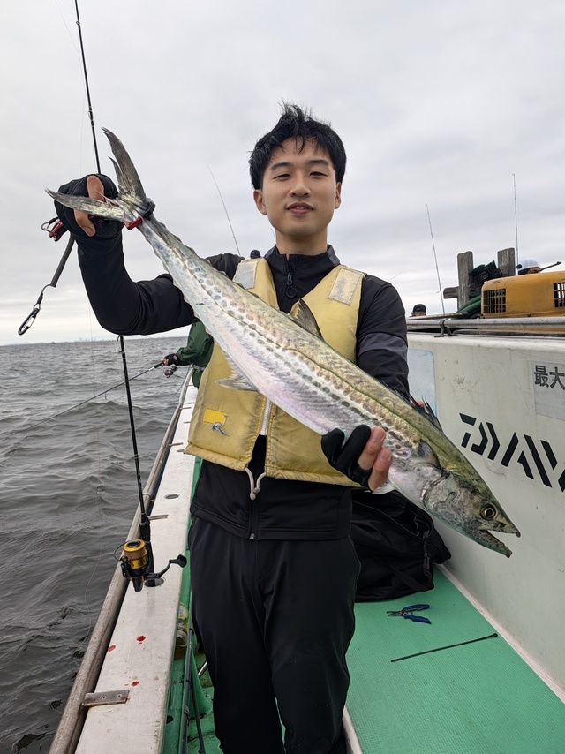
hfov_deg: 58.9
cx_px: 282
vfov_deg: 73.9
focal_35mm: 23
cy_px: 377
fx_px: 501
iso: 19
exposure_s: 1/503
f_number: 1.7
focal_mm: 5.28
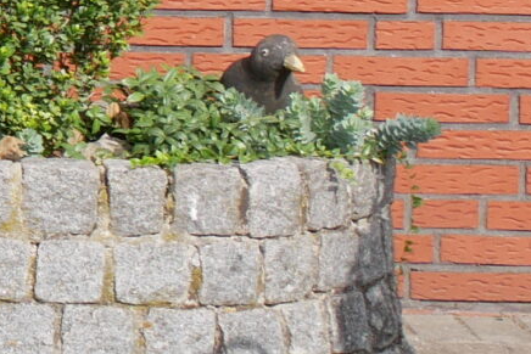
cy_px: -133
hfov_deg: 8.2
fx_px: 3423
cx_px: -709
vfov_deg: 5.9
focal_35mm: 232
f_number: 7.1
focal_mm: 19
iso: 200
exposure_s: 1/400
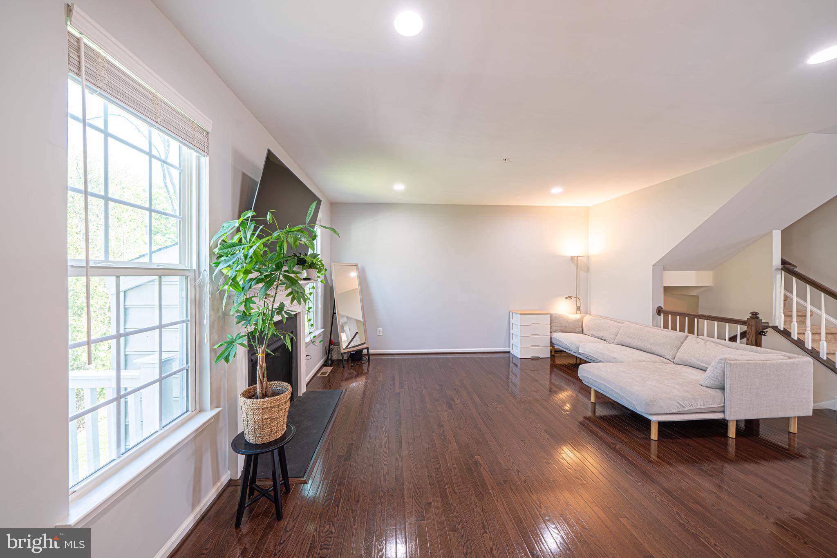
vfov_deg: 90.0
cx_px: 418
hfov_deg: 112.6
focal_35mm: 12
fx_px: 279
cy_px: 279
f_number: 7.1
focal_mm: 12
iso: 125
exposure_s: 1/8
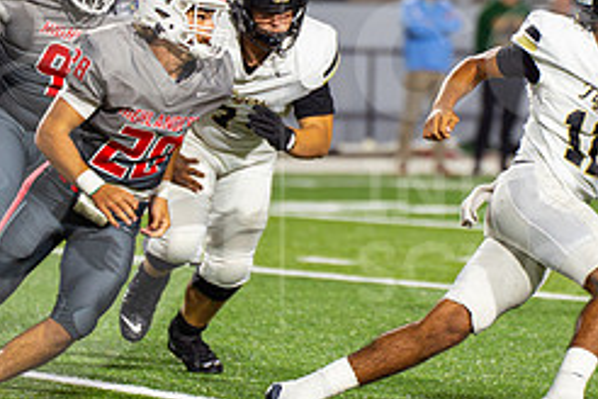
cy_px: 113
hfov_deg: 4.8
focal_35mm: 425
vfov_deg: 3.2
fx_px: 7059
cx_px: 411
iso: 2500
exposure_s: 1/1250
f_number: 3.2
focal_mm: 180
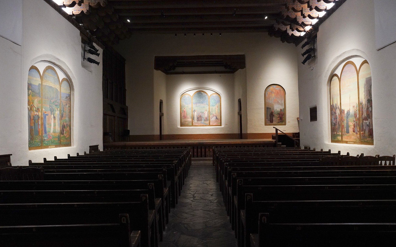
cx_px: 200
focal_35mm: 29
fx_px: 313
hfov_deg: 64.6
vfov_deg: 43.1
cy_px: 121
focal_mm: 28
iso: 6400
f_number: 4
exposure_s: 1/100
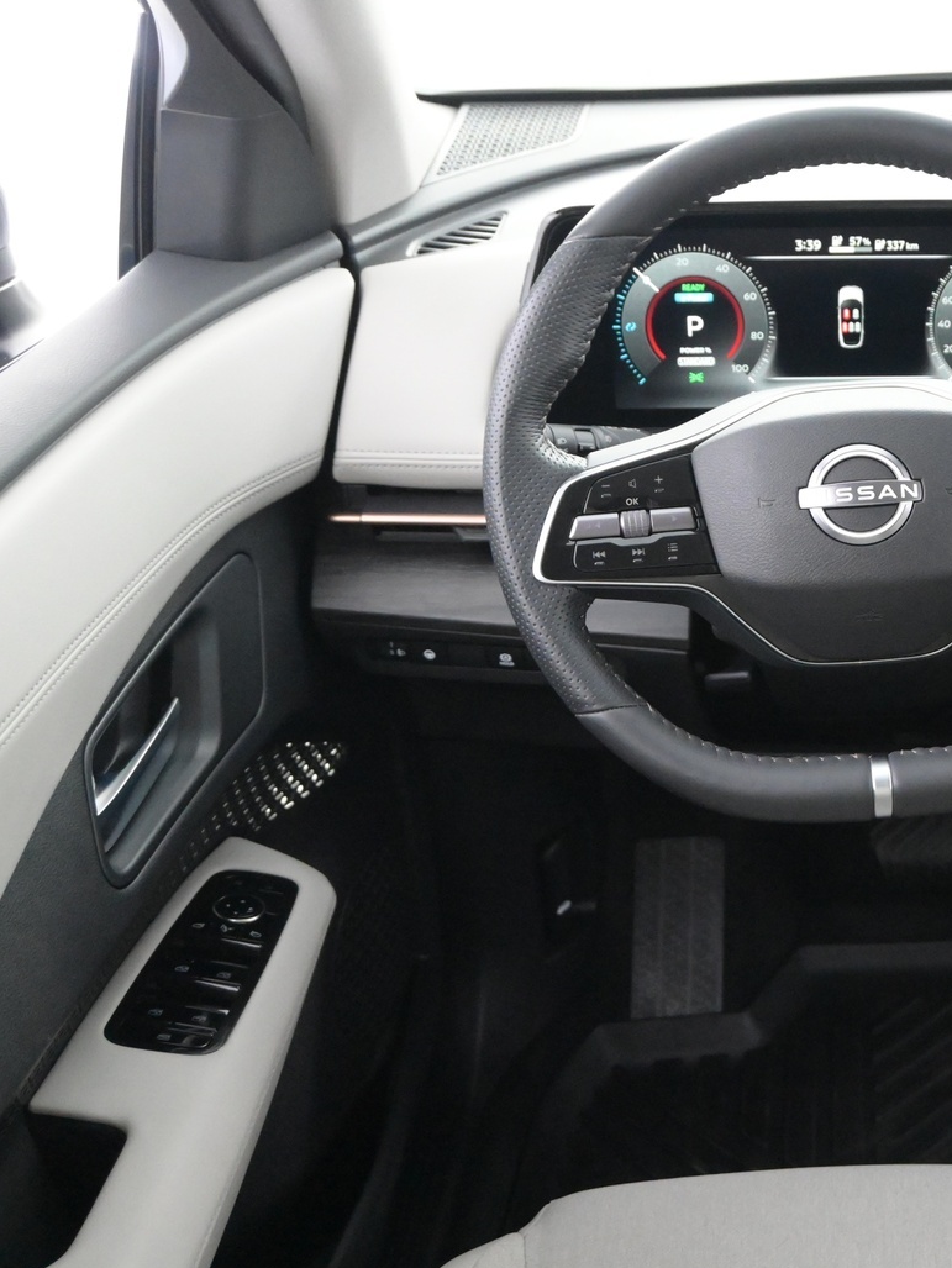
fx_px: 1750
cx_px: 900
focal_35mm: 48
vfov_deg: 39.8
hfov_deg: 28.9
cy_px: 617
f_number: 4
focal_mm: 21
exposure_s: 1/30
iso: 6400
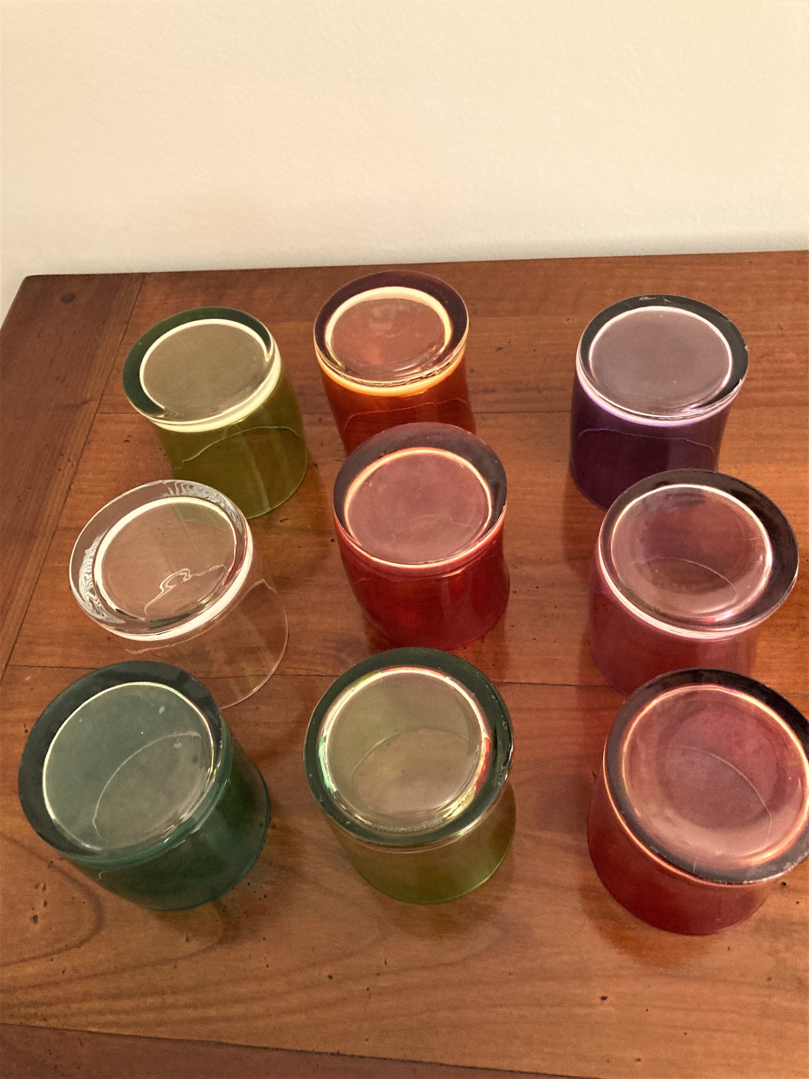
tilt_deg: -54.0
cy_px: 540
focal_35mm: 28
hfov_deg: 49.7
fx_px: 873
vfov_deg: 63.4
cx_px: 404
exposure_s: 1/25
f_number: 1.8
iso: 400
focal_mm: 3.99
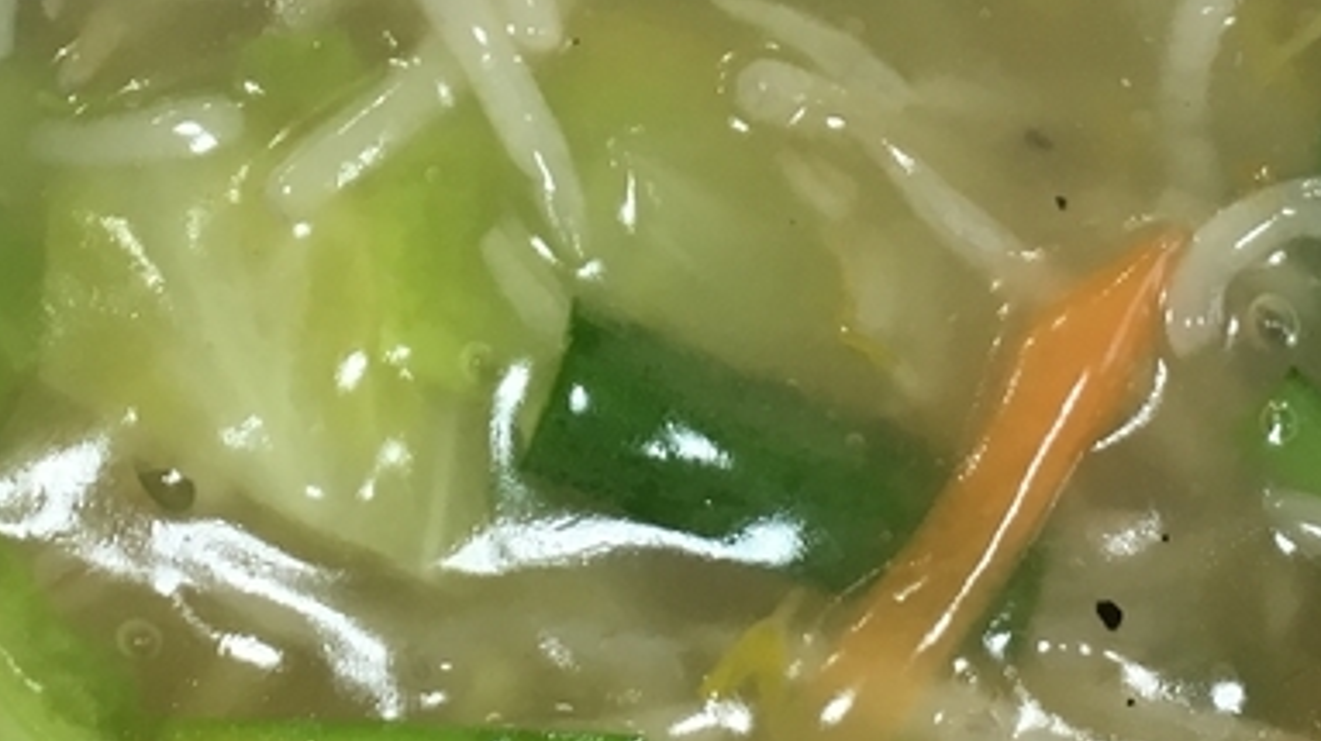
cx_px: 666
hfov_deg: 21.6
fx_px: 3466
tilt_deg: -62.6
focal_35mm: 99
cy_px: -179
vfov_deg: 11.9
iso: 64
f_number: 2.2
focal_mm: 4.15
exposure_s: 1/30
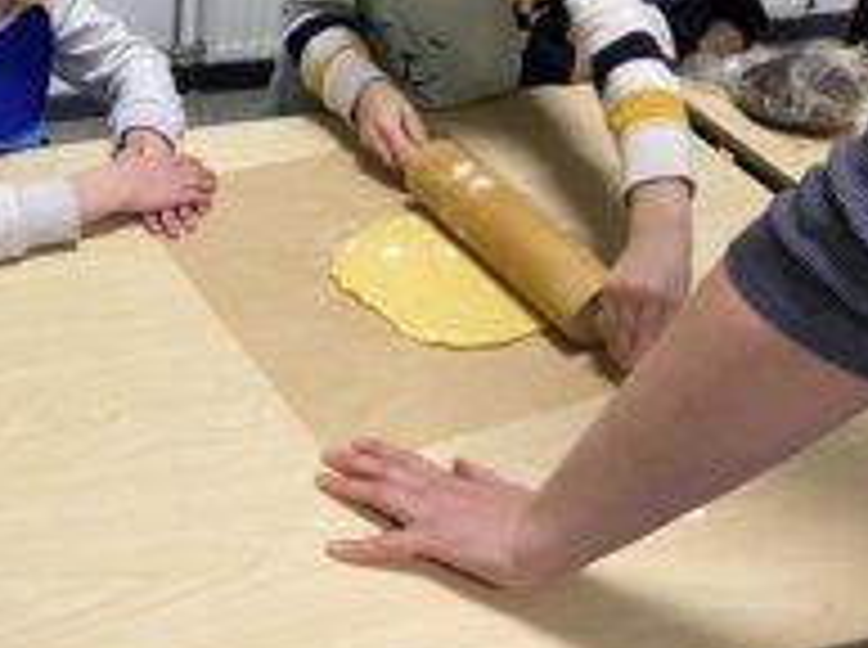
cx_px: 63
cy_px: 126
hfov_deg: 33.4
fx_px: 1352
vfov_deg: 26.4
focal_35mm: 54
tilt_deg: -29.1
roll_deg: +0.4
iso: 125
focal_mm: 4.25
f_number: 1.8
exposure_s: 1/50
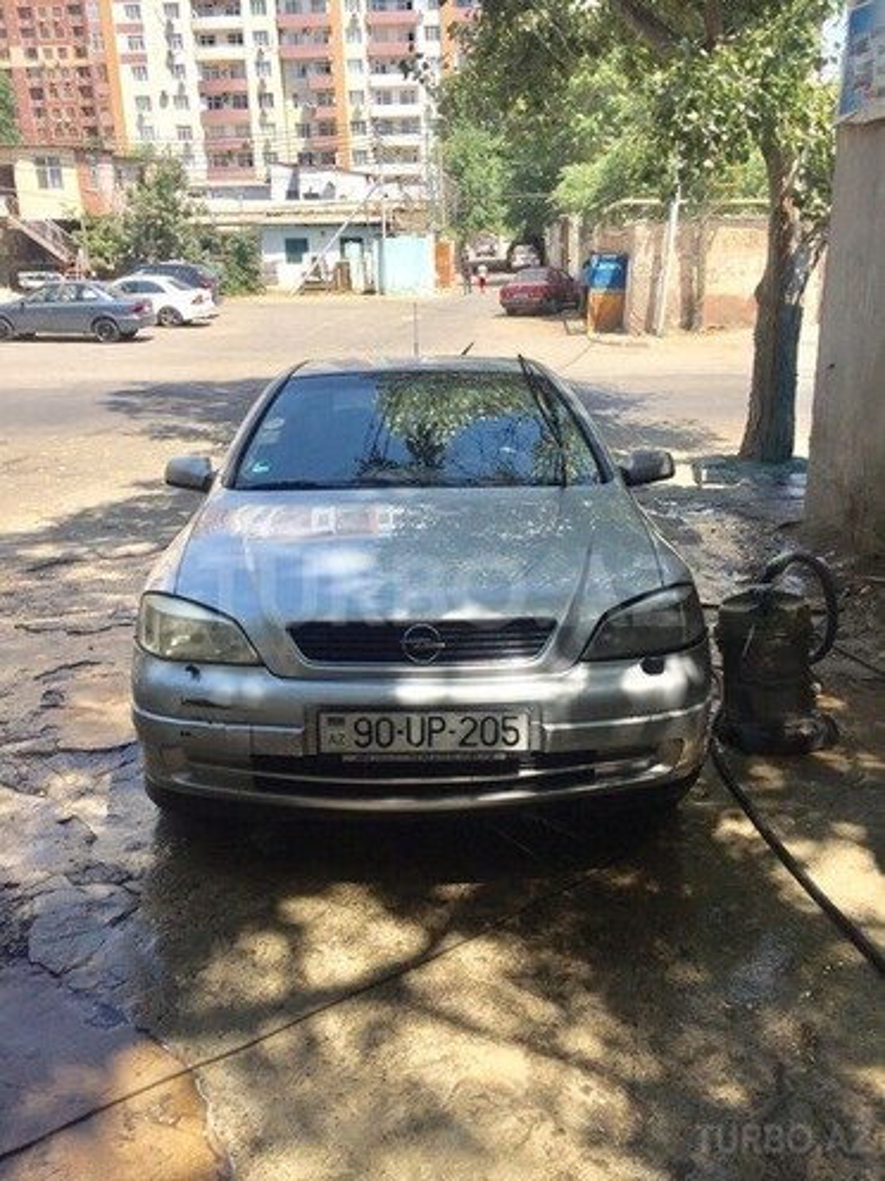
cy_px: 590
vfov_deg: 61.7
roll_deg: +1.8
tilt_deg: -17.7
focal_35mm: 29
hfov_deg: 48.2
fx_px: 989
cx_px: 442
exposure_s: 1/942
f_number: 2.2
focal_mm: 4.15
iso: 32
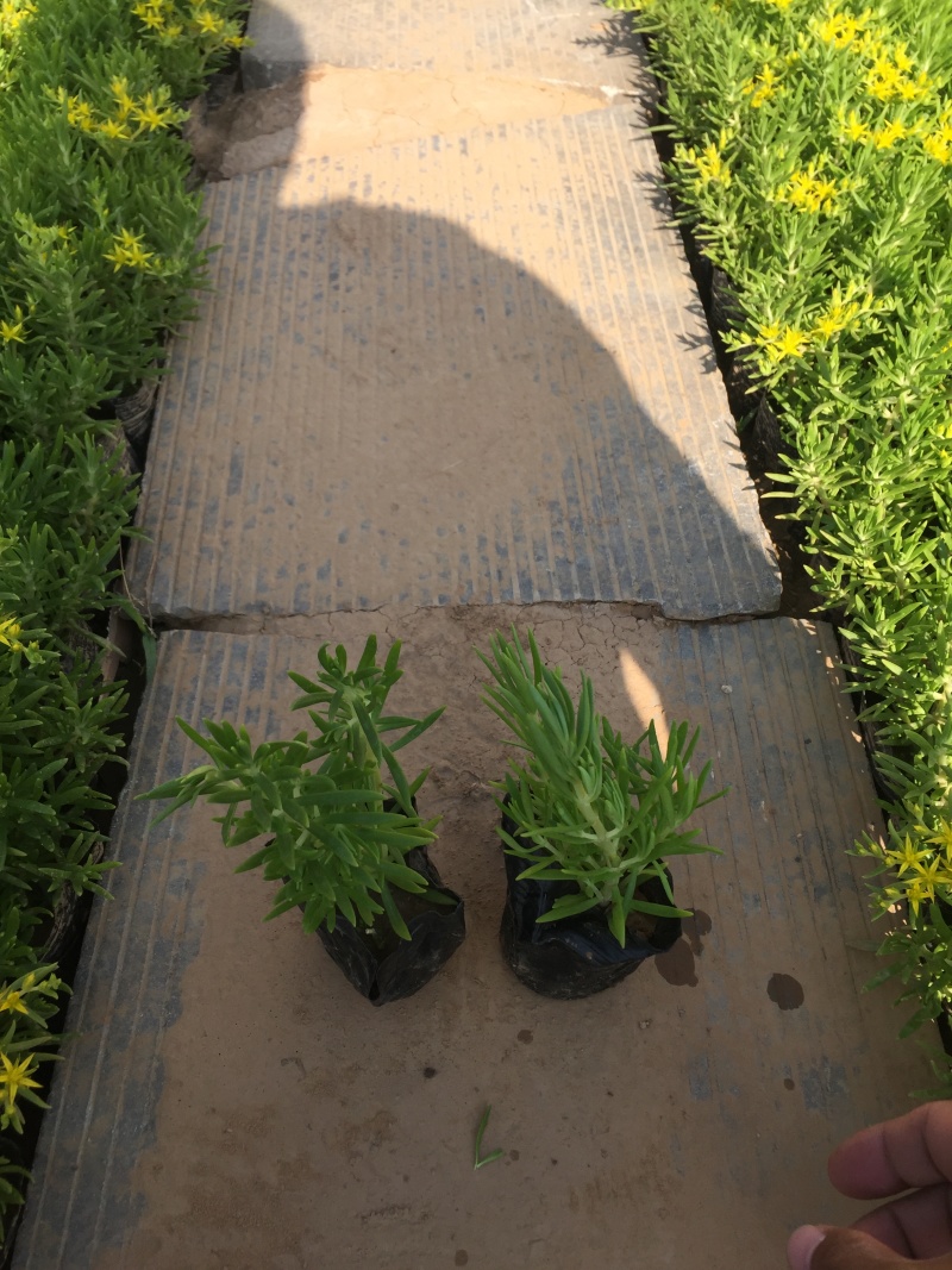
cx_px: 476
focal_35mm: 29
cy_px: 635
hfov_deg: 48.2
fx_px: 1064
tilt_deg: -52.4
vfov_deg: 61.7
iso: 32
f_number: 2.2
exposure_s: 1/989
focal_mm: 4.15
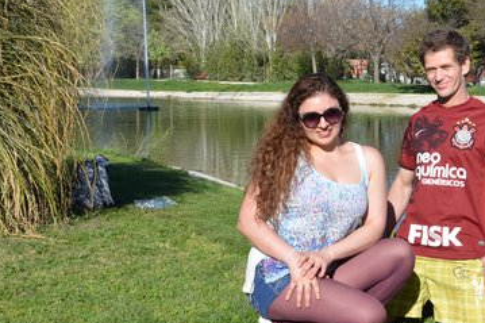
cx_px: 446
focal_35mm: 70
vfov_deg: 19.3
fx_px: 944
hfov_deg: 27.7
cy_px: 96
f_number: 8
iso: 200
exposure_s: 1/500
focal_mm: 21
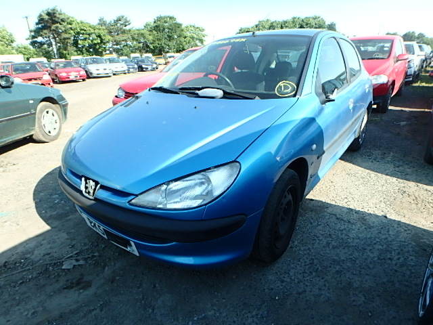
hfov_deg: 79.0
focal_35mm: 21
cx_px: 216
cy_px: 162
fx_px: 263
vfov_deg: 63.4
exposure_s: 1/320
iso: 125
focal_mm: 3.7
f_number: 3.5
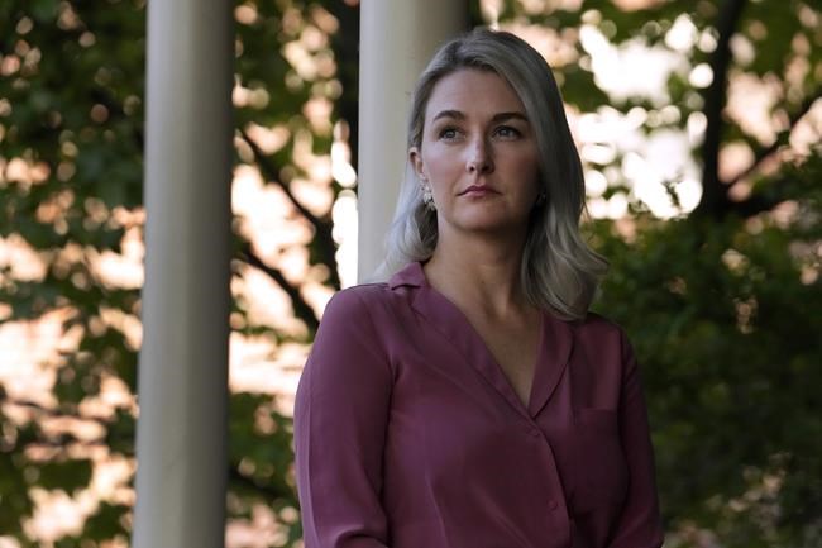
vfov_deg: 6.9
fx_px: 4565
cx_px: 411
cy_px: 274
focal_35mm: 200
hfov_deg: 10.3
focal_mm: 200
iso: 6400
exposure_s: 1/2500
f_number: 5.6
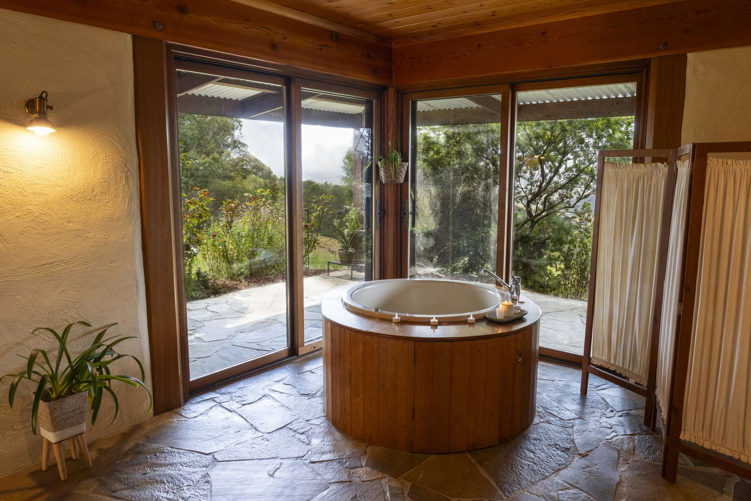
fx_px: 522
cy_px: 243
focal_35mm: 25
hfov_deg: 71.5
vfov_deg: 51.3
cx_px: 388
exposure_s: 1/40
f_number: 9
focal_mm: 16
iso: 400
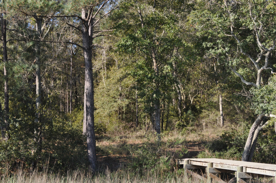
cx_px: 138
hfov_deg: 24.6
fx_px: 632
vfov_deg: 16.5
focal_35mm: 82
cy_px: 92
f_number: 7.1
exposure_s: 1/200
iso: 200
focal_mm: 55
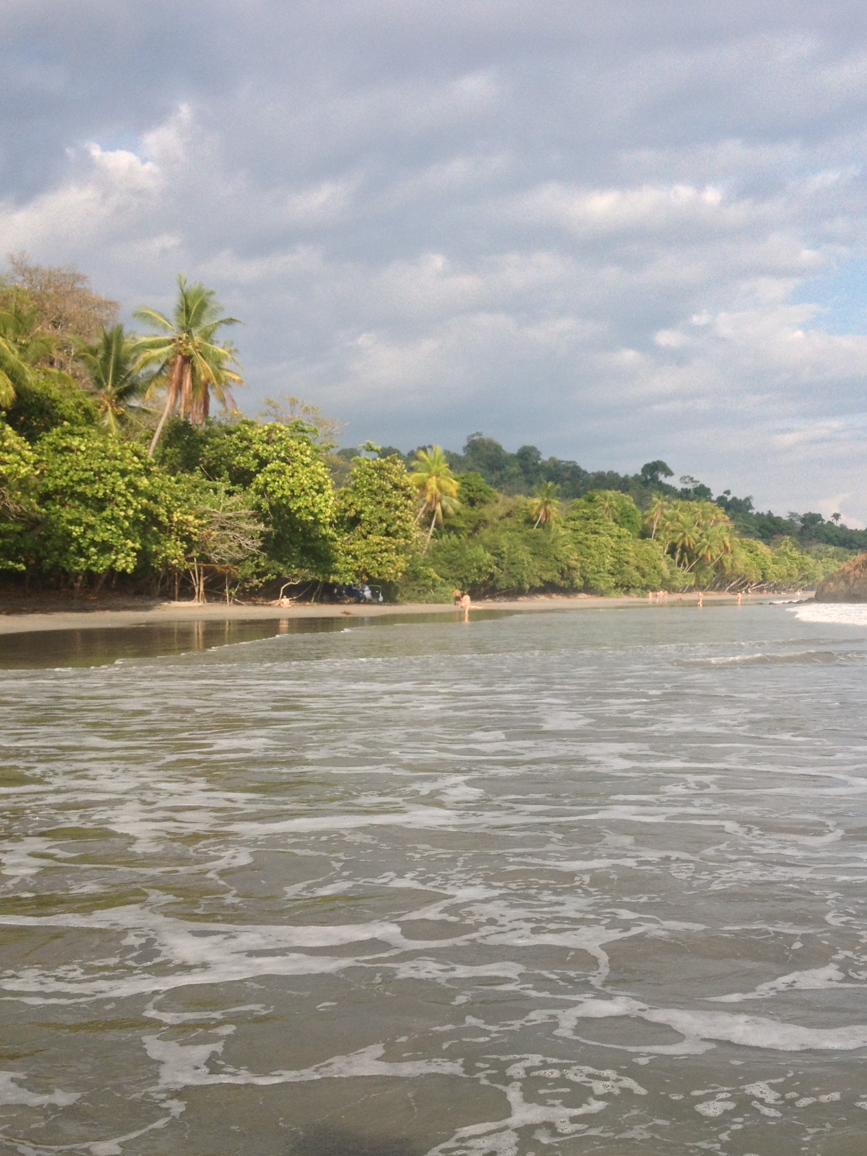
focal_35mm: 47
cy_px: 579
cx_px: 562
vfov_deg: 40.4
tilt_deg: -1.9
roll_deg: +1.8
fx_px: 1570
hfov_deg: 30.7
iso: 50
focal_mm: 4.28
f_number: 2.4
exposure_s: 1/1284
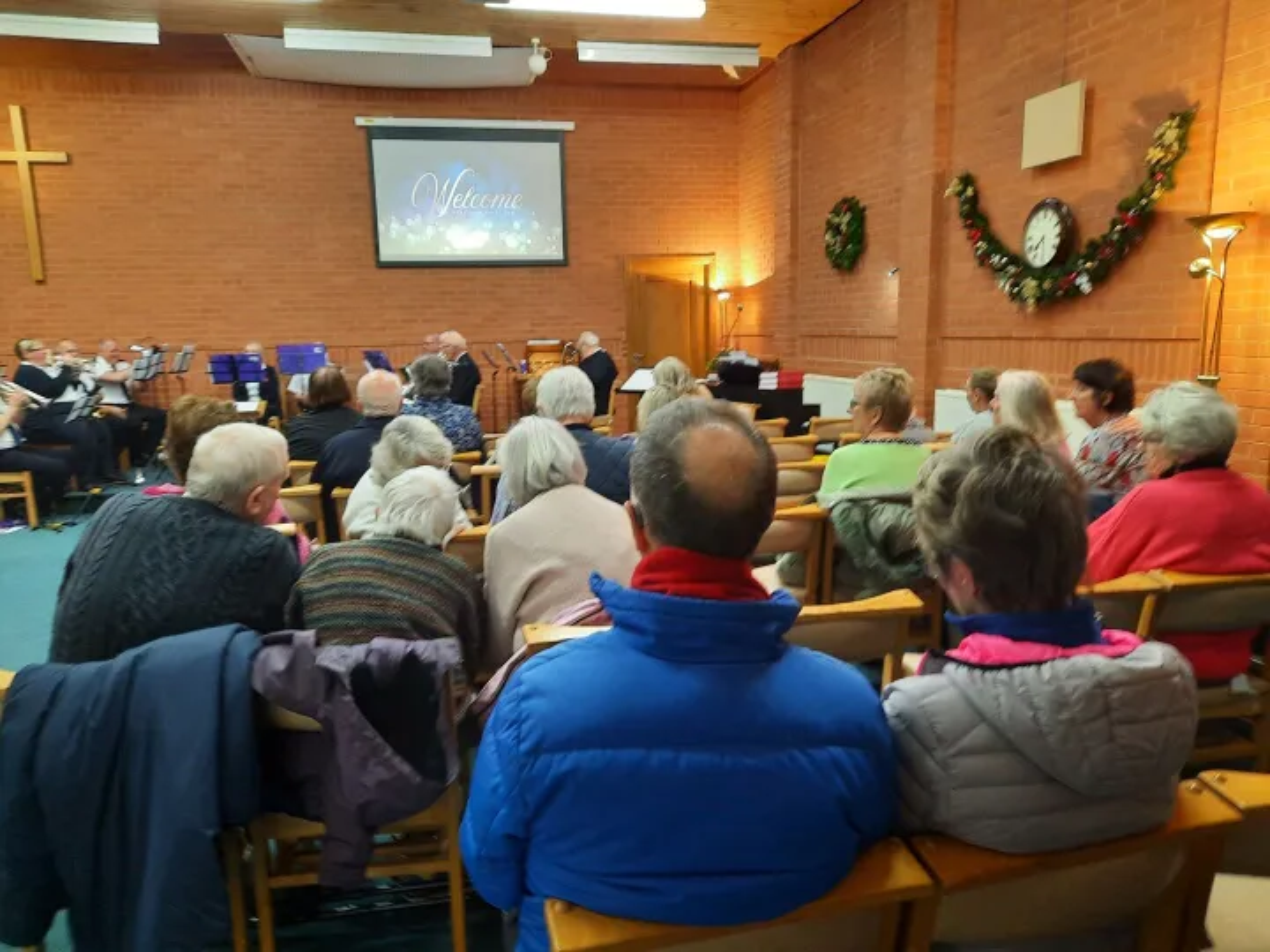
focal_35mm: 25
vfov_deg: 54.9
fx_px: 917
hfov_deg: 69.4
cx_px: 635
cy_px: 476
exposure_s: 1/33
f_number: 2
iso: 320
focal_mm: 4.6
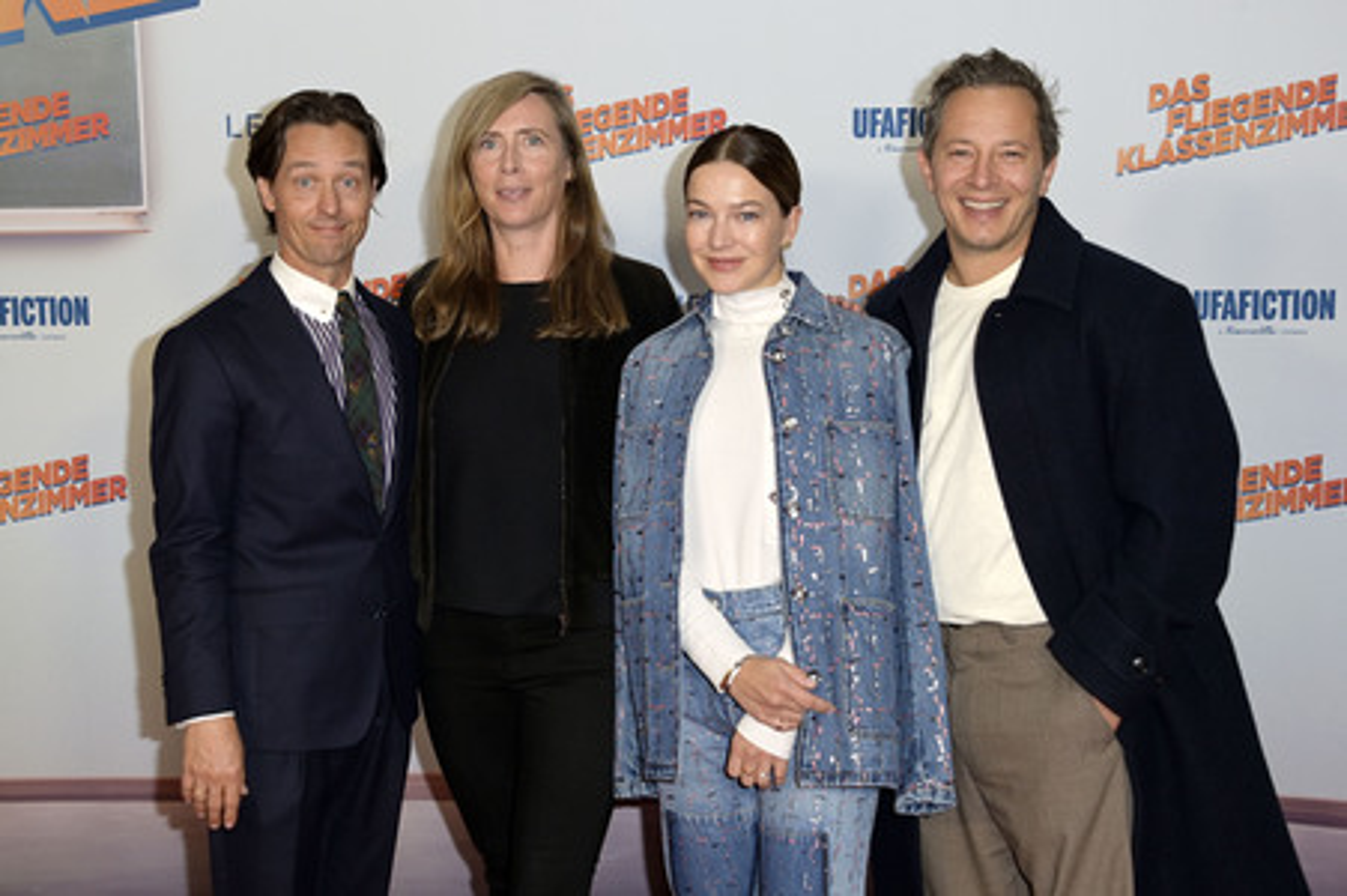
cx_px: 674
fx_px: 1869
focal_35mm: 50
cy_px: 448
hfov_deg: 39.6
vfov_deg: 27.0
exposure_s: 1/250
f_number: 5.6
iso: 640
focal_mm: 50
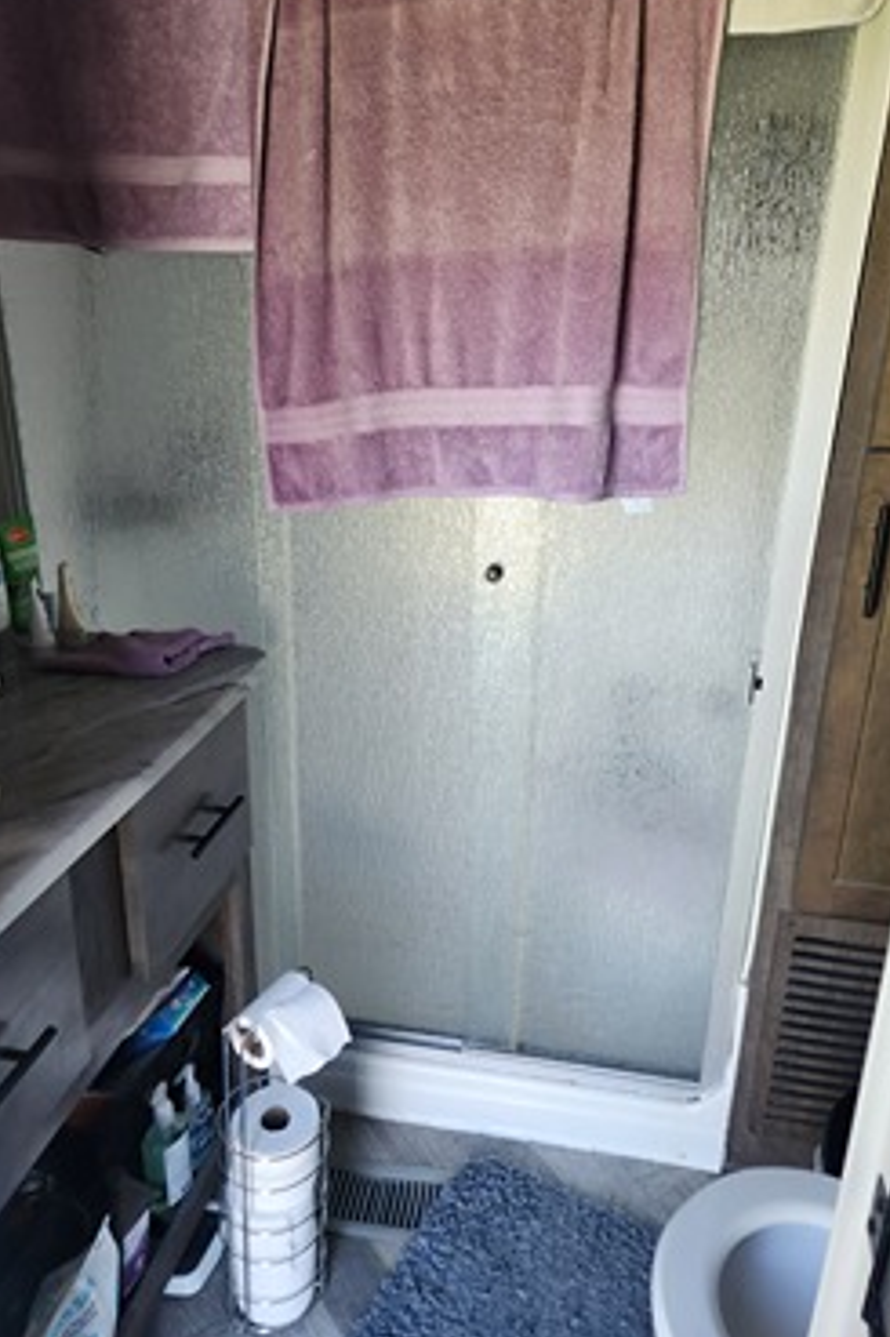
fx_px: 965
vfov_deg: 69.4
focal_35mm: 26
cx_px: 476
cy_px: 672
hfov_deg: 49.5
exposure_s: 1/120
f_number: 1.8
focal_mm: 5.4
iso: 200
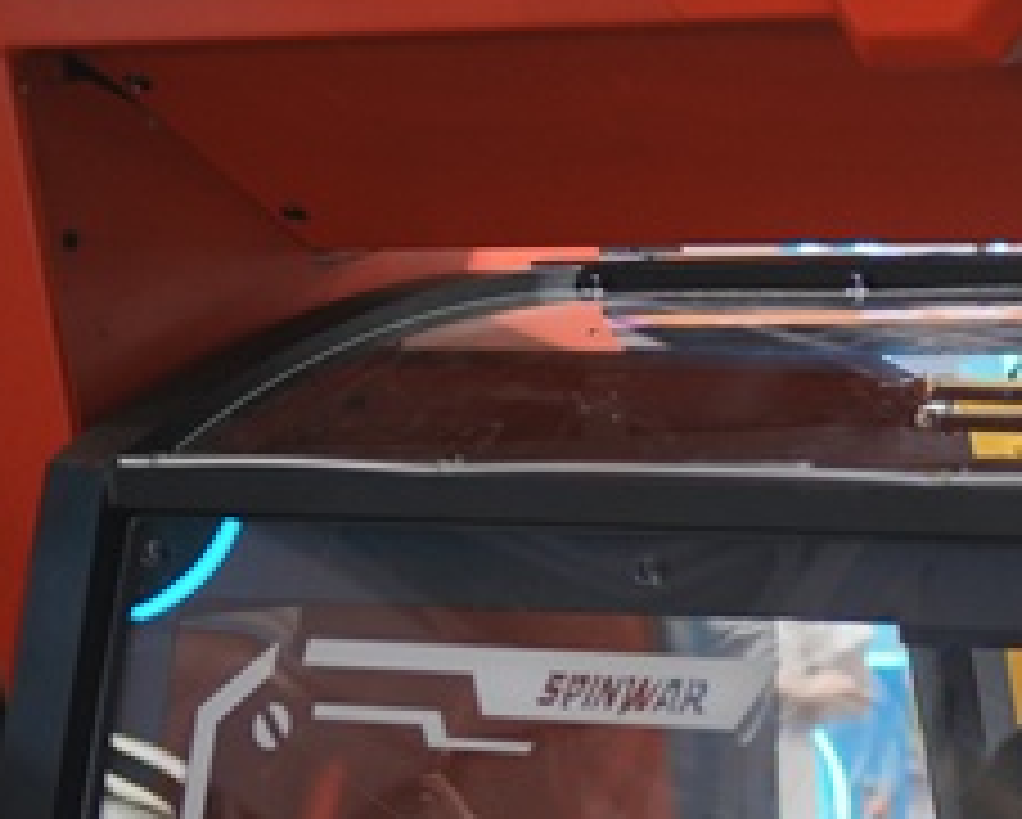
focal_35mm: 128
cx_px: 1715
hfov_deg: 13.8
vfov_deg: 11.9
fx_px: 3867
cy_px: 920
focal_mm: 30.9
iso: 250
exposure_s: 1/200
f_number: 2.8
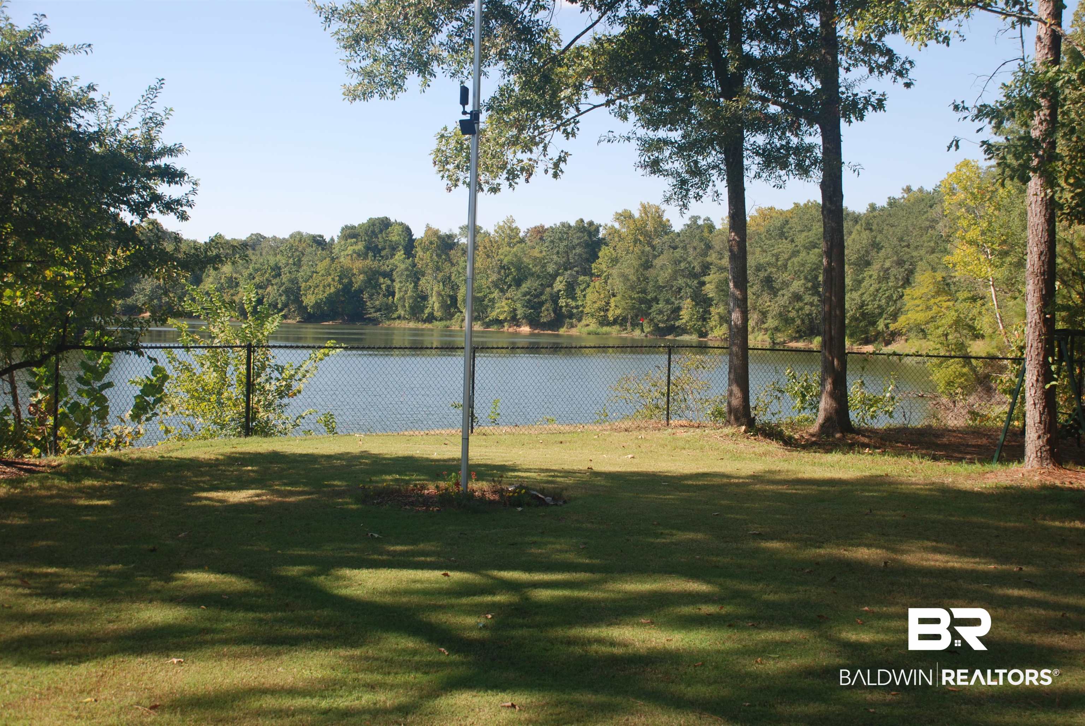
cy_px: 363
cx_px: 542
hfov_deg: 41.1
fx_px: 1448
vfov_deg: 28.1
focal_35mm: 48
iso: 100
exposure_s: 1/160
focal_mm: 32
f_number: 6.3
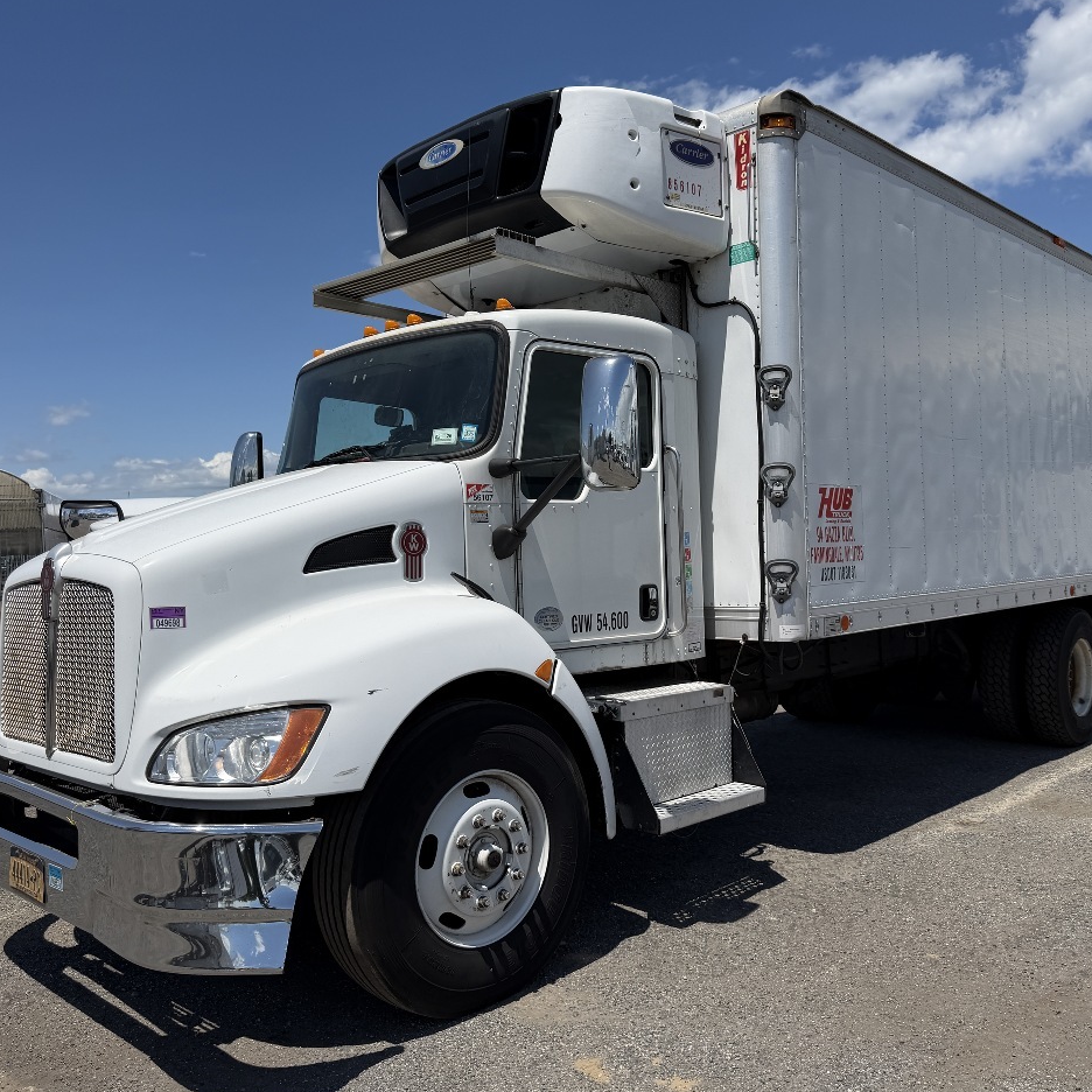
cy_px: 544
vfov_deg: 55.6
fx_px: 1035
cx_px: 590
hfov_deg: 55.6
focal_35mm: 29
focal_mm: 6.76
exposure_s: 1/9091
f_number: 1.78
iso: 80
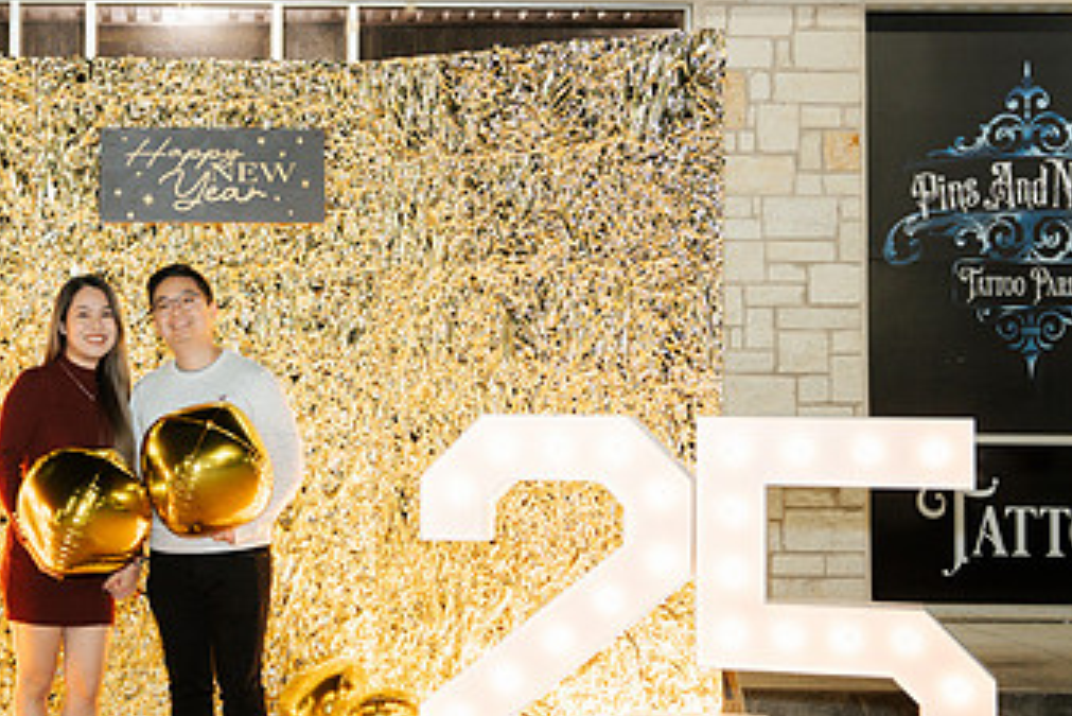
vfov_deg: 19.8
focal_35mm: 69
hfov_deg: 28.4
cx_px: 175
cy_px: 335
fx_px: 2055
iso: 1000
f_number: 2.8
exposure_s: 1/160
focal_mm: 38.6
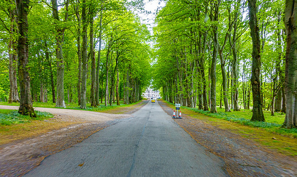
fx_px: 231
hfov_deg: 65.1
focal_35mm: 29
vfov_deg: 41.5
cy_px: 115
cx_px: 173
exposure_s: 1/30
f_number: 8
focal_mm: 8.8
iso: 320
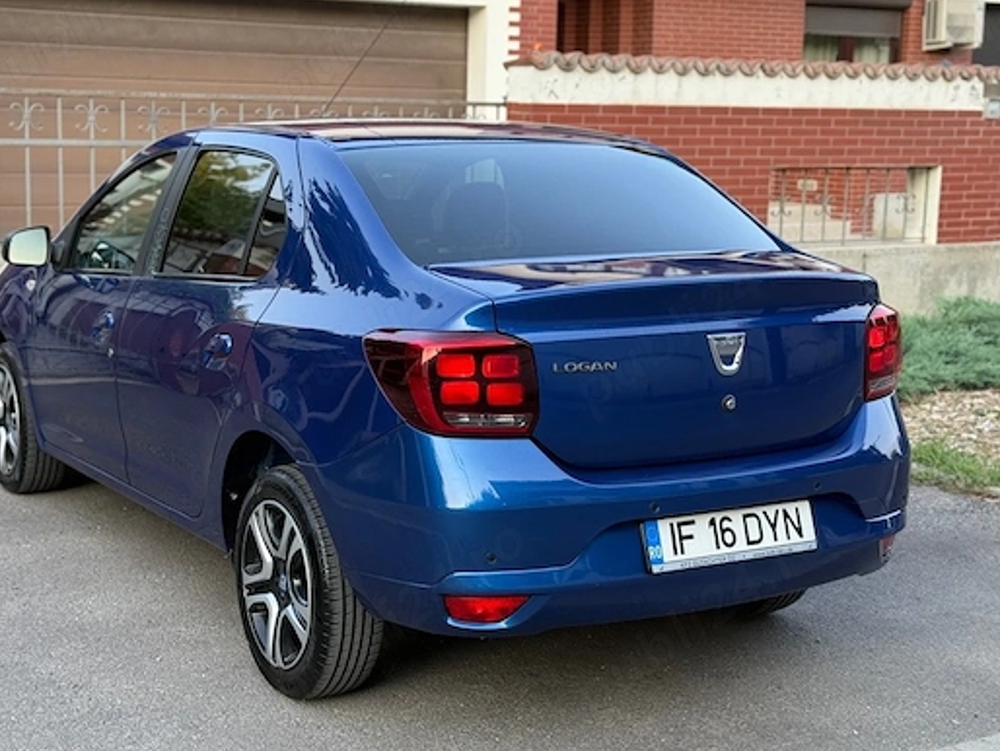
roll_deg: -1.3
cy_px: 325
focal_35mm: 56
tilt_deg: -7.6
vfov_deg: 26.1
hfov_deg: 34.3
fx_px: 1619
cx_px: 477
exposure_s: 1/261
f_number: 1.78
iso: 80
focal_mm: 6.76
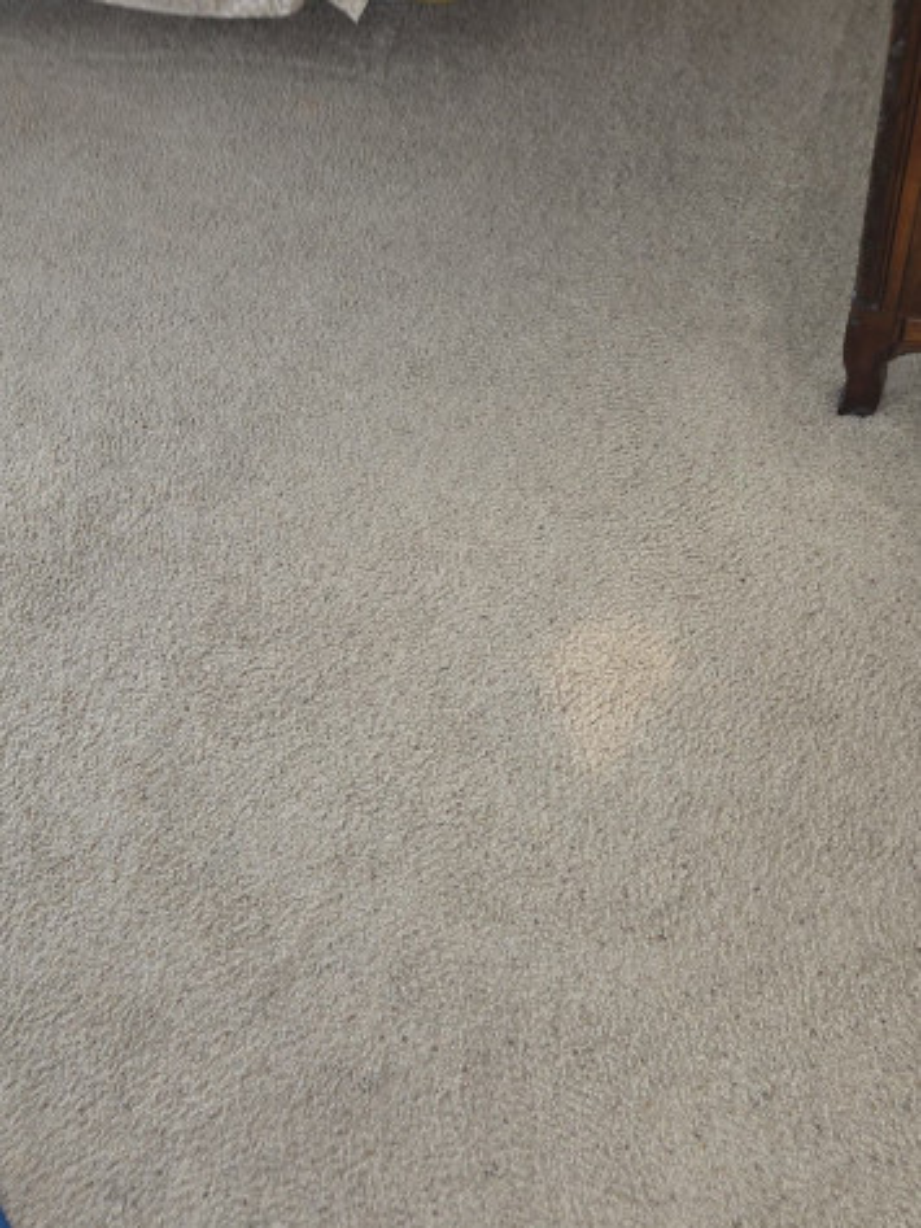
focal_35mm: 28
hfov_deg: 49.8
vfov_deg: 63.4
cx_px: 460
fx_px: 993
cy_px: 614
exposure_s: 1/3546
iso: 20
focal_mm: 4
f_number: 1.8
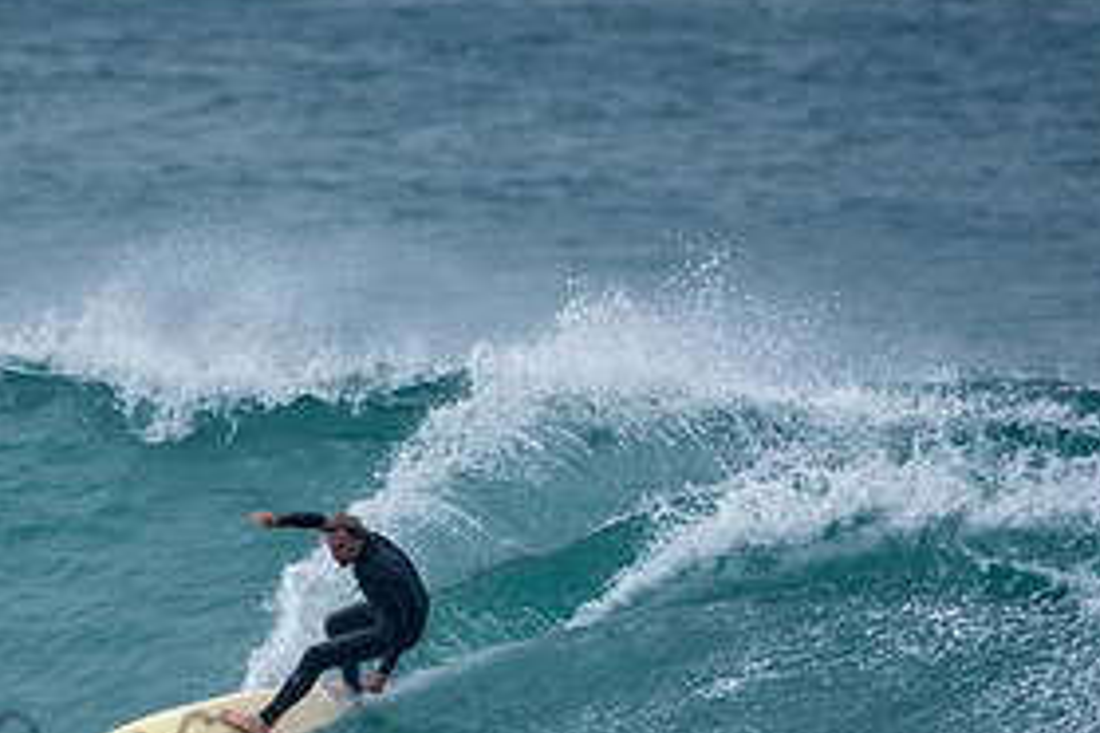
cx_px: 154
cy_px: 739
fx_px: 47602
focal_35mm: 1558
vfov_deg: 0.9
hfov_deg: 1.3
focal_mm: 500
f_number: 5.6
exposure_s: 1/1250
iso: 320
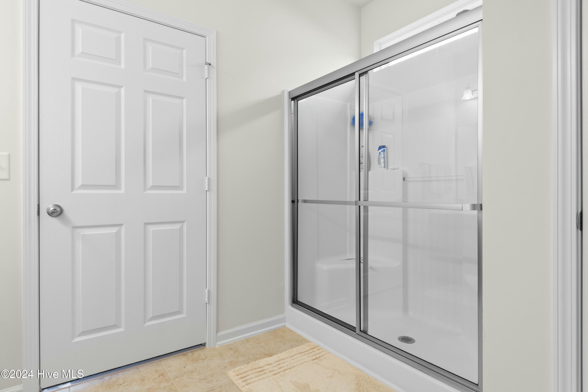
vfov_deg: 64.6
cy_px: 196
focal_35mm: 19
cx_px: 294
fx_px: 310
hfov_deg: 86.9
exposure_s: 1/1.25
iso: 100
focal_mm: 13
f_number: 4.8
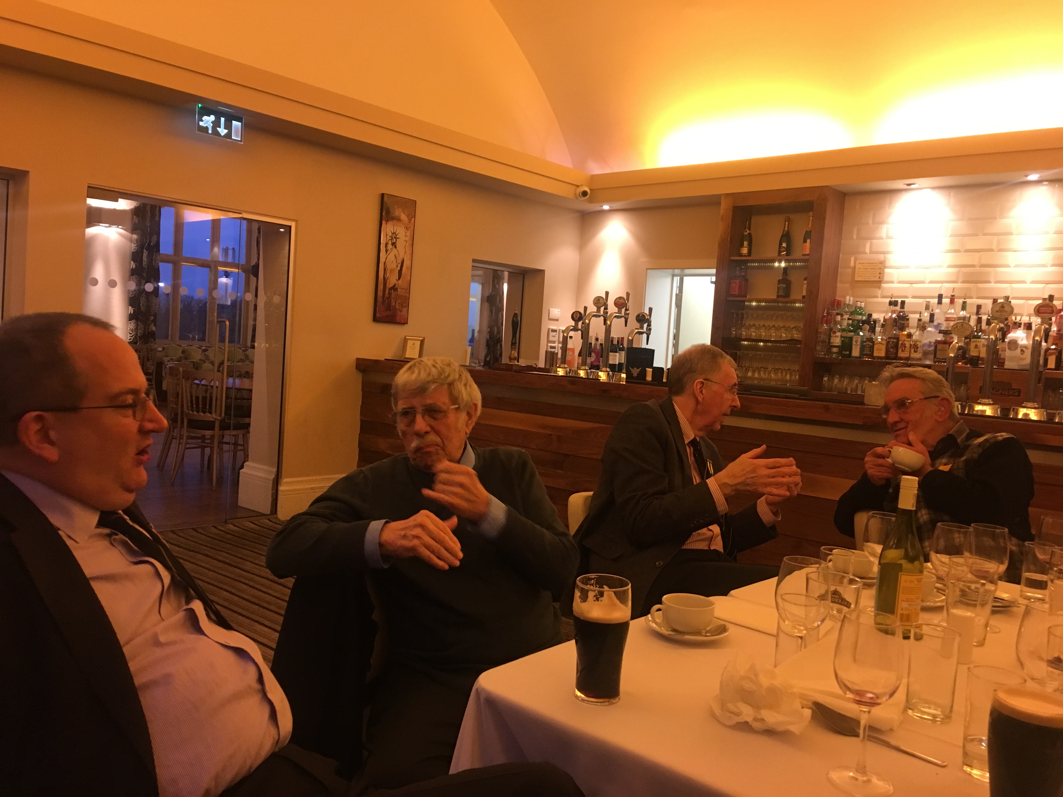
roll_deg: -3.6
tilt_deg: -3.7
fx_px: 891
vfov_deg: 48.2
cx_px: 532
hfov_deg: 61.7
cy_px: 398
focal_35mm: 29
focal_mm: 4.15
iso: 200
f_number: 2.2
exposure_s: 1/33
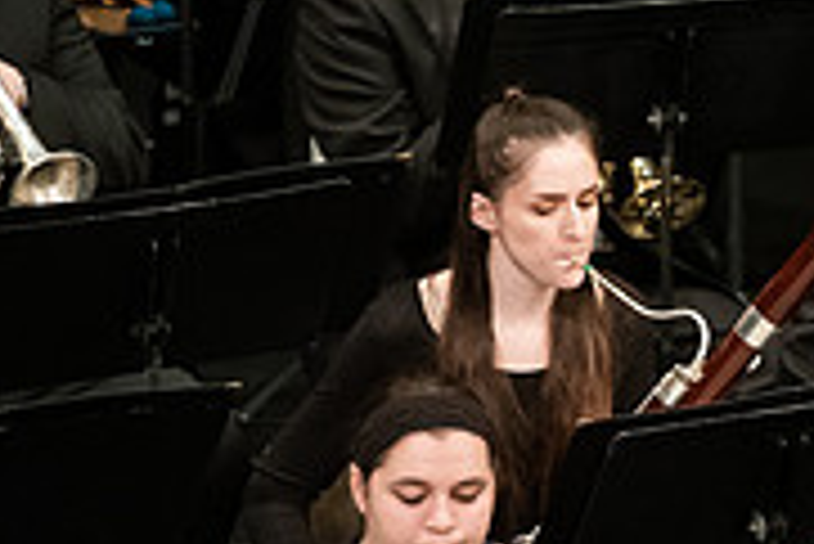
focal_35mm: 642
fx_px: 14528
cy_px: 456
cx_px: 792
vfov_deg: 2.1
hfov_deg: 3.2
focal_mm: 200
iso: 3200
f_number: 3.2
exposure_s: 1/250
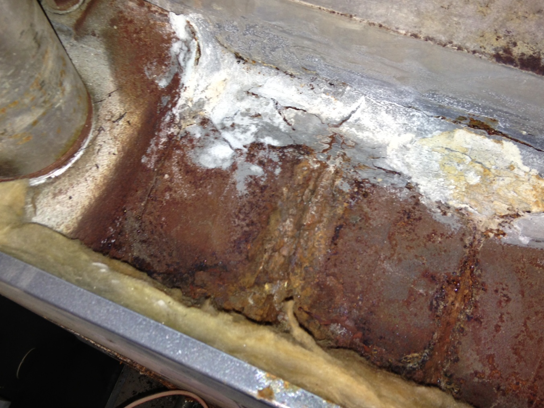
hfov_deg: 46.8
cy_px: 177
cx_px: 264
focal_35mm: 40
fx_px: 629
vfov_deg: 35.9
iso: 64
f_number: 2.4
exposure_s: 1/20
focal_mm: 4.13
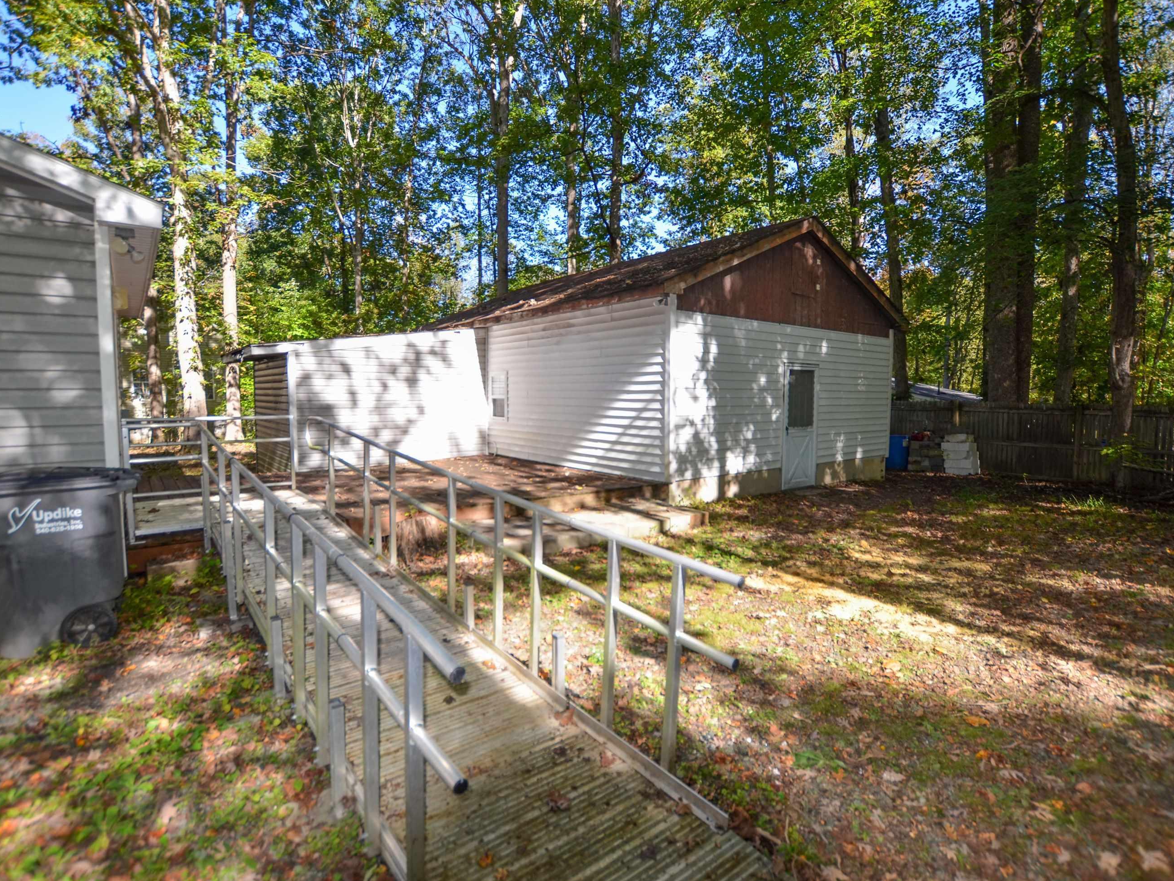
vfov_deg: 74.7
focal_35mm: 17
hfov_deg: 91.0
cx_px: 590
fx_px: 577
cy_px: 434
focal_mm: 10
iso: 100
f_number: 4
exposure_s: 1/250
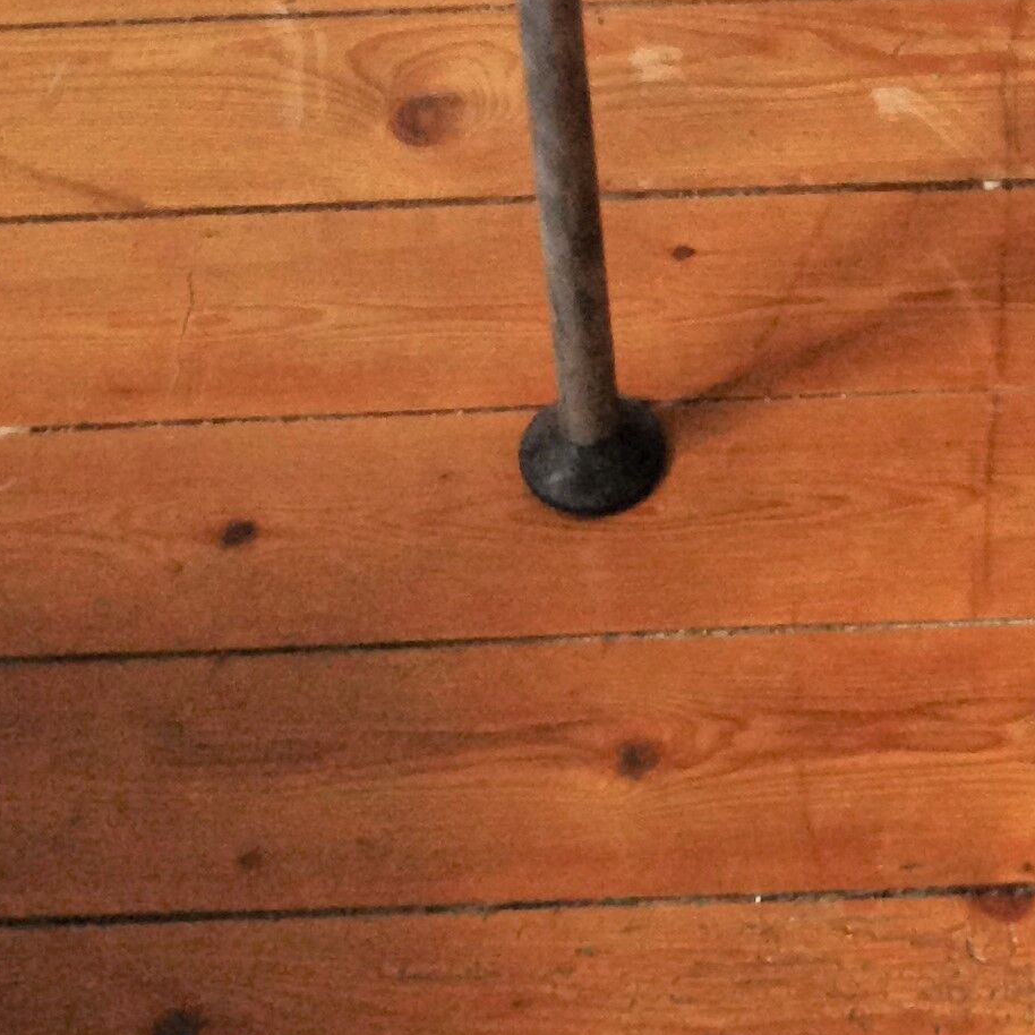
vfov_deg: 14.8
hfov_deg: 16.3
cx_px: 1070
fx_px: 3518
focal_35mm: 104
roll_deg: +2.0
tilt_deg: -29.1
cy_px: -768
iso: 125
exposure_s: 1/20
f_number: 2.4
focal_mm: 4.12
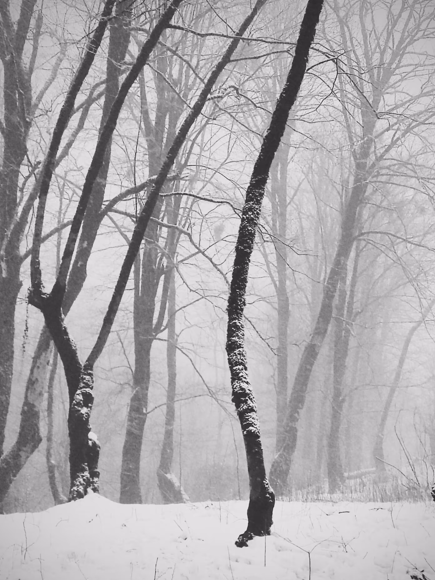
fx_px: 921
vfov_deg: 34.9
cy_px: 306
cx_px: 219
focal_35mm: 55
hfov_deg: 26.6
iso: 2540
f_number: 1.79
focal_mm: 4.74
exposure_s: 1/17
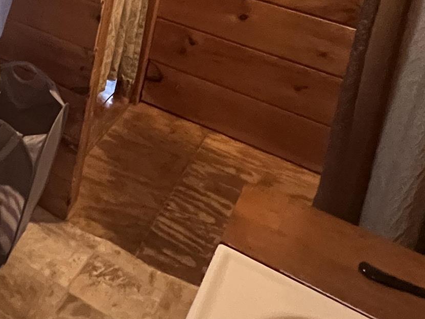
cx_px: -163
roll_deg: -4.3
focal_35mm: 48
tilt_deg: -12.8
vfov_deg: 25.0
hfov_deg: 29.5
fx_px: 589
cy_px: -125
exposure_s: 1/60
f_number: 1.8
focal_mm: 1.57
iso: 1000
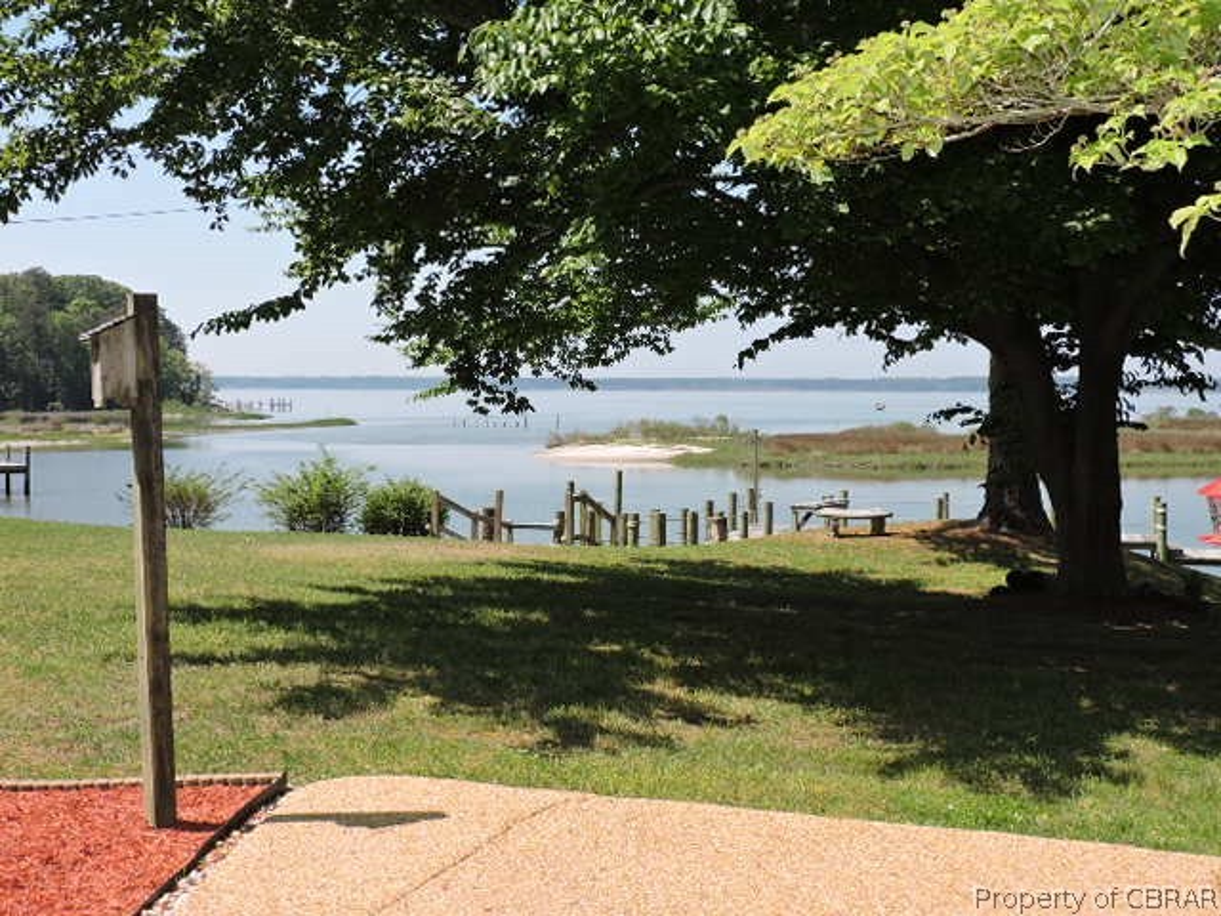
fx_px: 1517
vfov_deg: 33.6
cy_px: 458
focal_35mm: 43
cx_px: 610
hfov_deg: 43.9
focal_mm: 7.7
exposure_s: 1/1250
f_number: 3.4
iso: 140
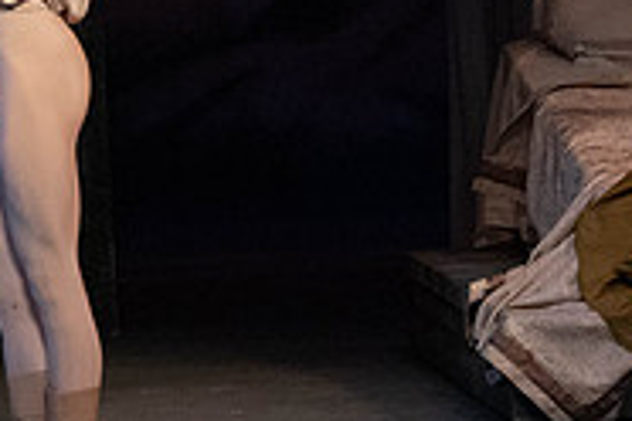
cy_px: -87
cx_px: -139
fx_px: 18221
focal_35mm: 1038
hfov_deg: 2.0
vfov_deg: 1.3
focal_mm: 268
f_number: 6.3
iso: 6400
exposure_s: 1/320
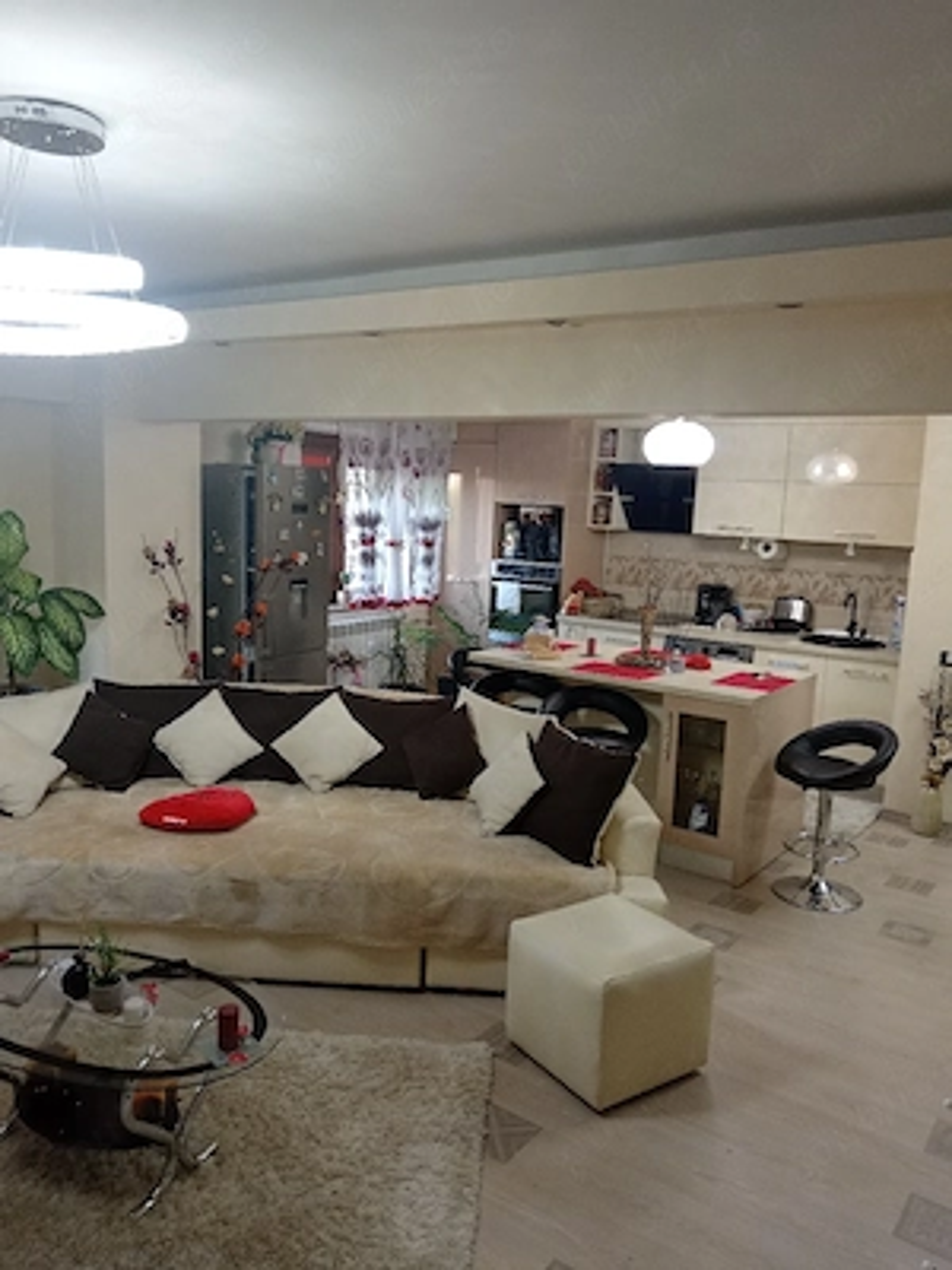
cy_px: 635
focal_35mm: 27
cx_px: 476
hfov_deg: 51.4
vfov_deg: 65.3
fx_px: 990
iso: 680
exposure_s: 1/33.3
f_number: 1.9
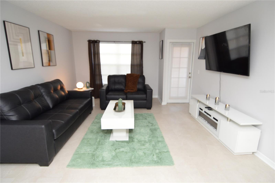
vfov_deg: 67.3
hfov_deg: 90.1
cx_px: 138
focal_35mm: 18
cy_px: 92
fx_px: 137
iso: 720
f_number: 4
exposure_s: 1/60
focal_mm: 12
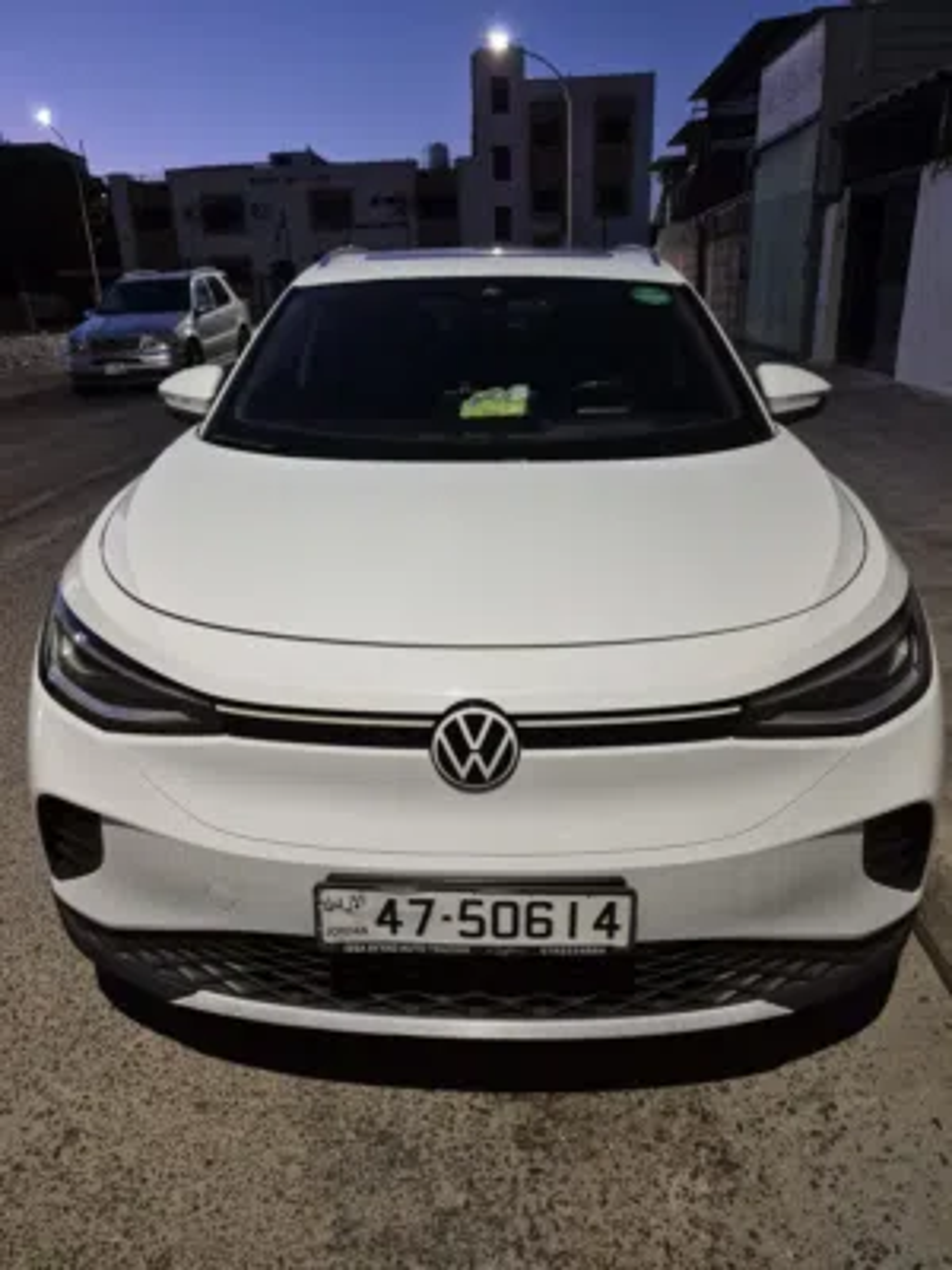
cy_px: 635
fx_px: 843
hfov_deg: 58.9
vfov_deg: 73.9
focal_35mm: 23
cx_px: 476
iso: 1000
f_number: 1.8
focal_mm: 5.4
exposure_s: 1/100
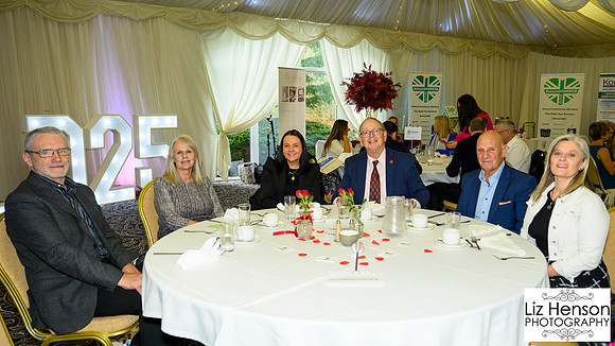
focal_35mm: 29
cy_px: 185
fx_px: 473
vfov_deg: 40.1
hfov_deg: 65.9
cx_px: 338
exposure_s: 1/160
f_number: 4
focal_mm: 24
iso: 1250
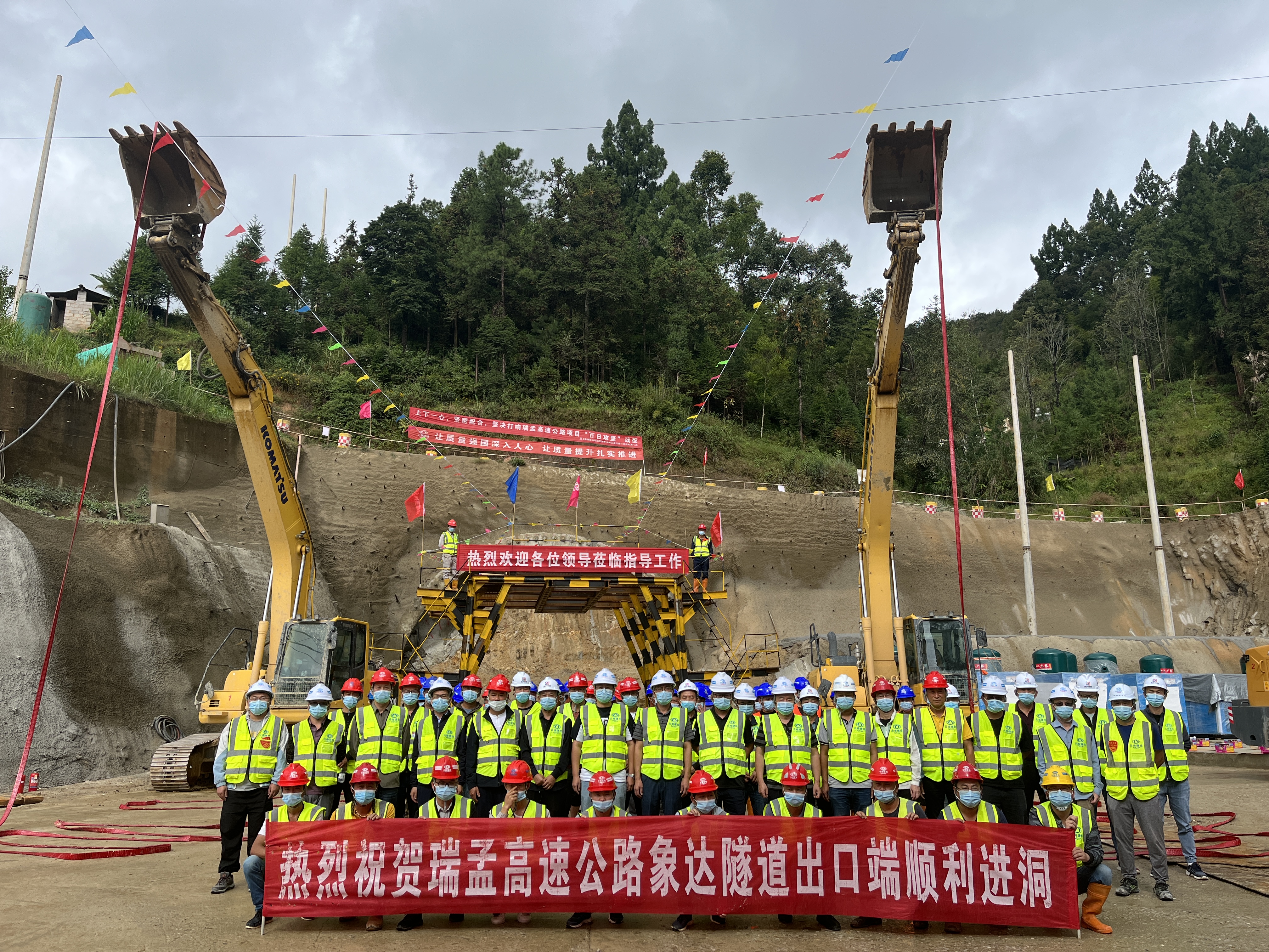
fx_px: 953
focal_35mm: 26
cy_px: 476
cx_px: 634
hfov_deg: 67.3
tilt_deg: +13.3
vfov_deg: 53.1
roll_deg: +0.3
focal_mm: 5.1
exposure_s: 1/2137
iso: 50
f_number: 1.6
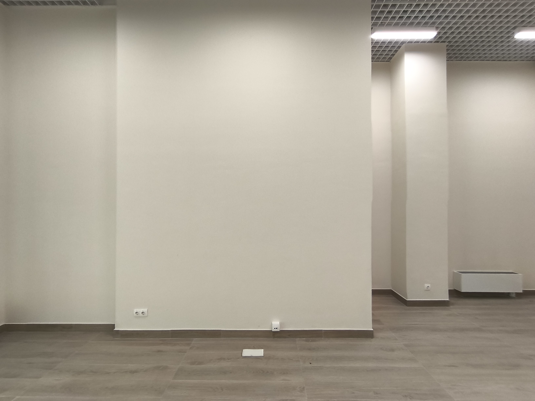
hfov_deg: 94.5
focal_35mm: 16
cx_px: 268
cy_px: 200
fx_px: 247
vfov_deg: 78.1
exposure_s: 1/50
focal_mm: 1.65
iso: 160
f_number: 2.2
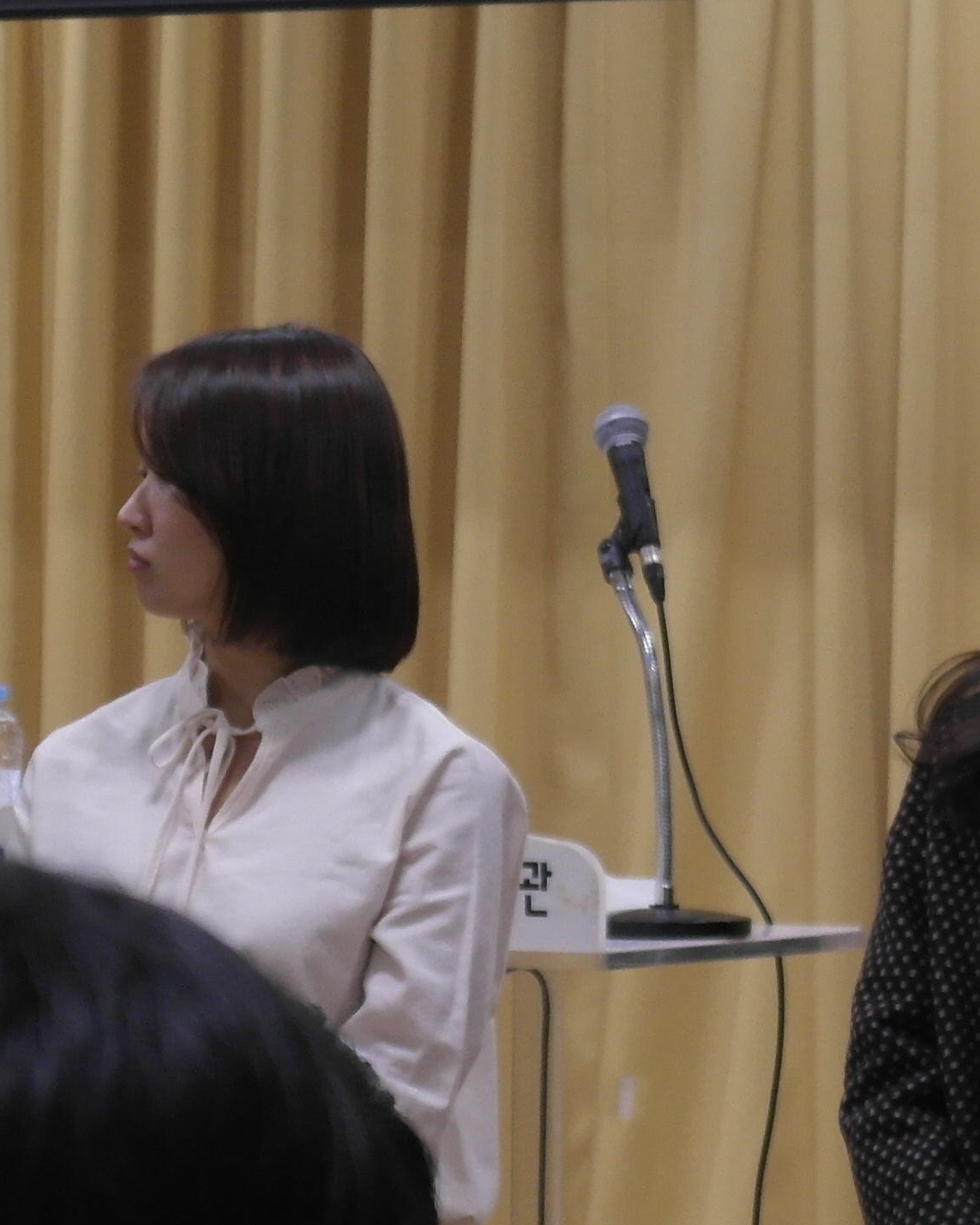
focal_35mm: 248
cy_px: 531
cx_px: 32
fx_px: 8992
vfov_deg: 7.8
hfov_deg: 6.2
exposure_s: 1/30
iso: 400
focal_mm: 45
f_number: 5
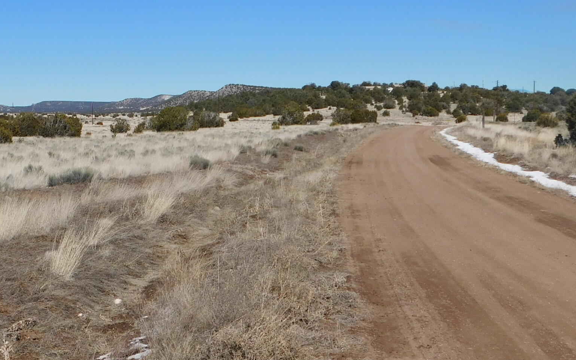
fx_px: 973
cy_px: 130
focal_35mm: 62
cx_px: 73
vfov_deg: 20.9
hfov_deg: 31.6
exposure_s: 1/800
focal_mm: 5.3
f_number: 6.4
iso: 125
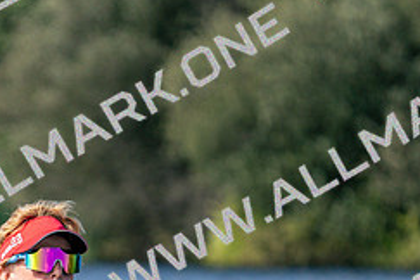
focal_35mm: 678
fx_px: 7909
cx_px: -17
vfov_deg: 2.0
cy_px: 328
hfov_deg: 3.0
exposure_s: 1/1600
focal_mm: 284
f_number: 5.6
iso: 320
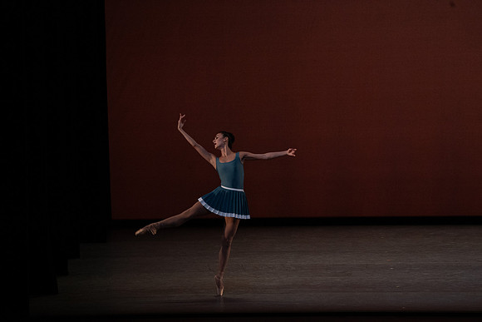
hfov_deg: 7.9
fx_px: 3468
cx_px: 241
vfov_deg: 5.3
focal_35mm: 259
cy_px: 161
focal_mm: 259
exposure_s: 1/400
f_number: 9
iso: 5000
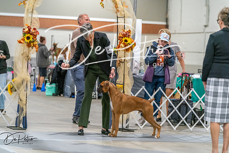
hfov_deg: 13.2
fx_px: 993
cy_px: 76
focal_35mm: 156
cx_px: 114
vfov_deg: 8.8
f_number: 3.5
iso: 6400
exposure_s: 1/250
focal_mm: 156
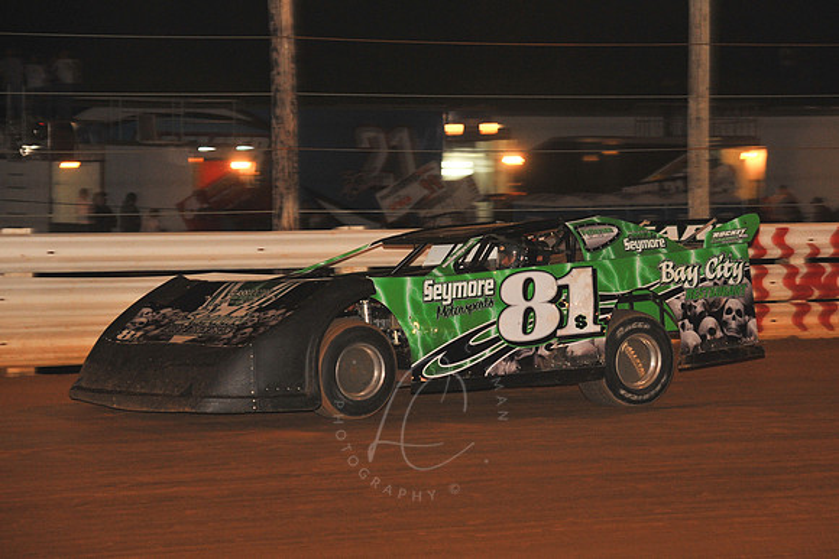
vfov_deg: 8.9
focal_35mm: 155
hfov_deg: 13.2
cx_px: 420
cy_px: 280
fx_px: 3613
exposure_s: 1/320
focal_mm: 155
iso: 1000
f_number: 6.3
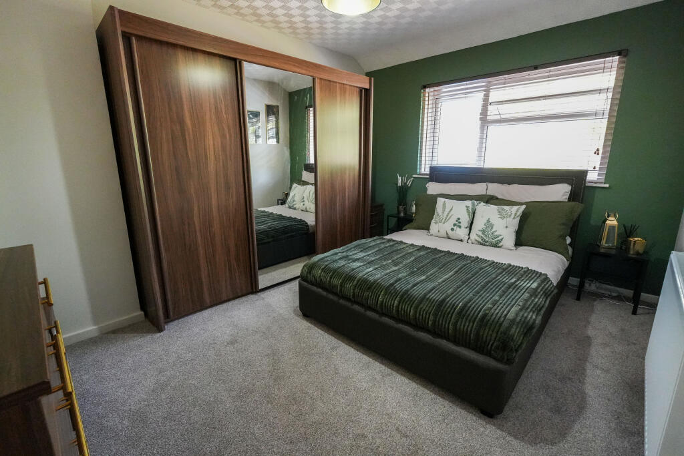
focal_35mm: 16
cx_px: 342
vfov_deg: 72.1
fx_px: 314
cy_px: 228
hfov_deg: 95.0
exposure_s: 1/160
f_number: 4
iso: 4000
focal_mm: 11
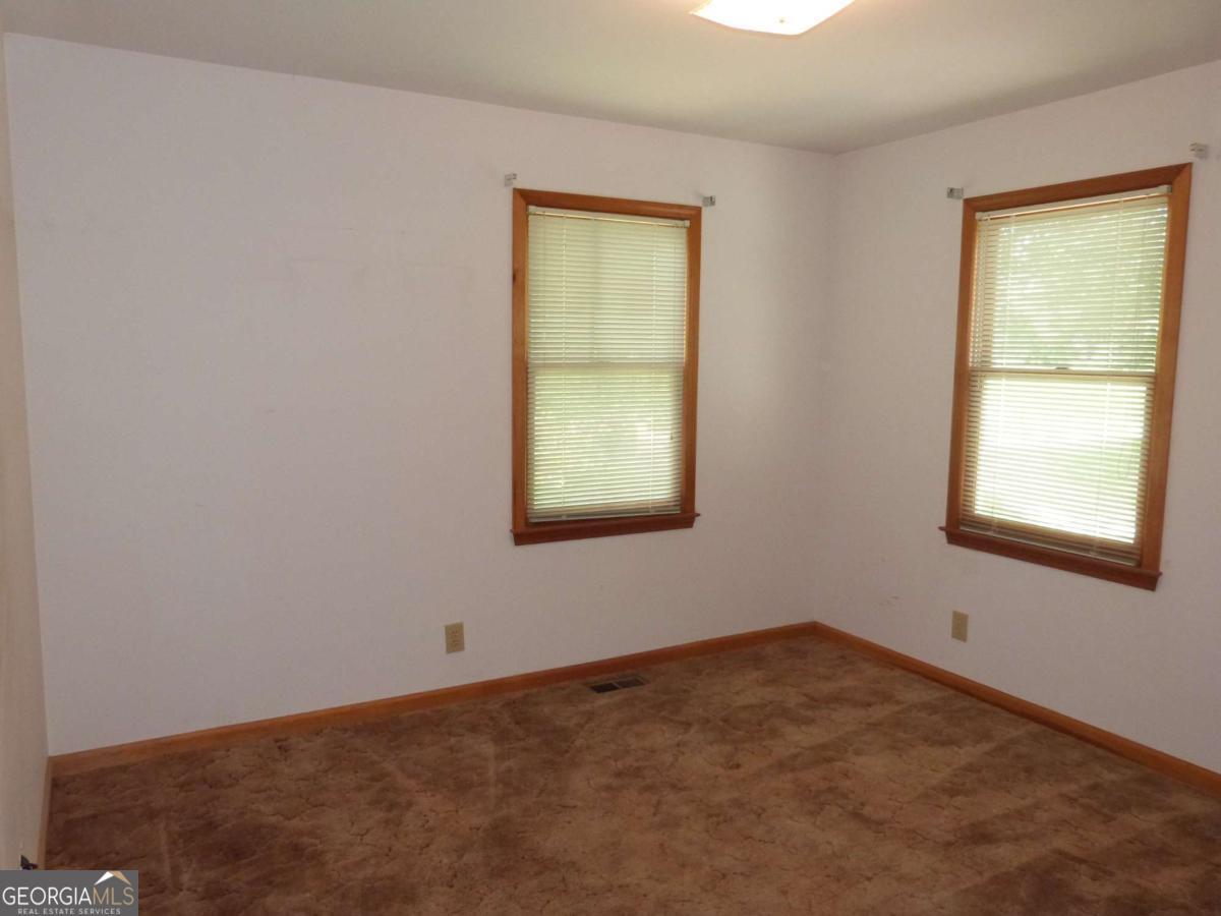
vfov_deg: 54.9
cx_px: 610
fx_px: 882
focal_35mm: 25
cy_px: 458
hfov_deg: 69.4
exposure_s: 1/60
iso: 320
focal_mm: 4.5
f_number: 2.8
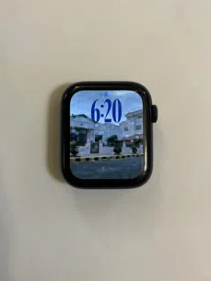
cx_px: 104
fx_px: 277
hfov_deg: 41.7
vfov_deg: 53.9
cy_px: 130
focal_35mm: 34
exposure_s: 1/50
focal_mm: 5.1
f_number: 1.6
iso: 100
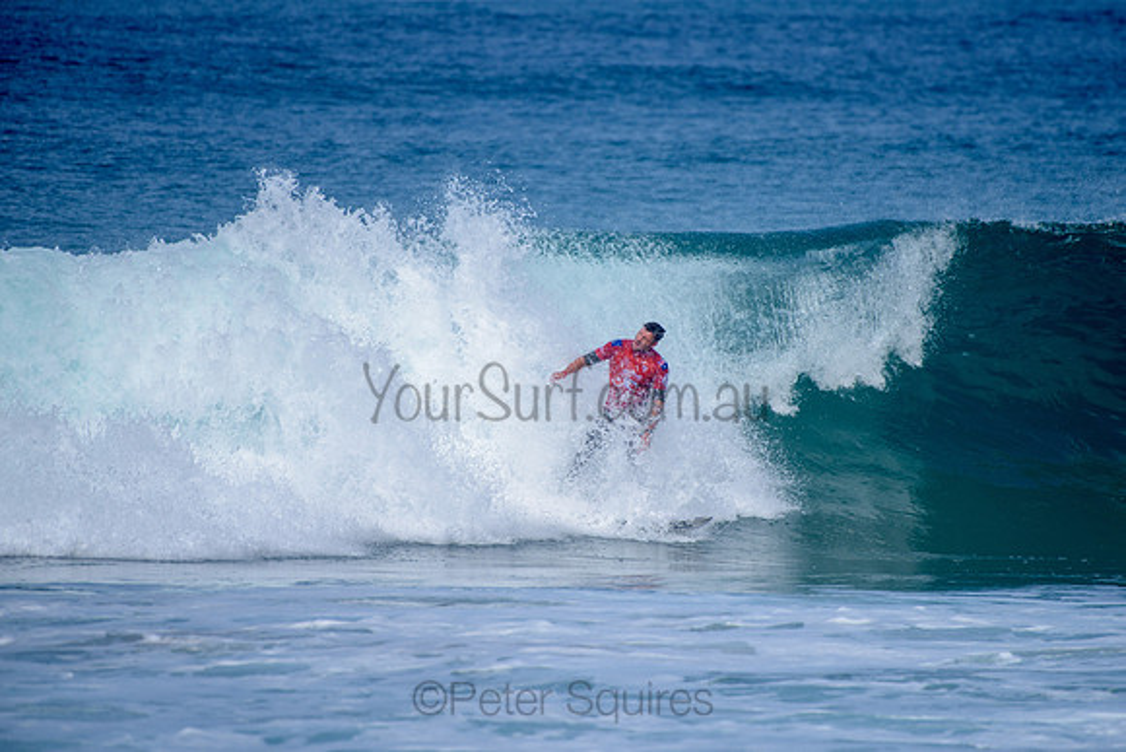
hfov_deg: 3.8
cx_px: 593
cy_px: 356
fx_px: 17081
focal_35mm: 546
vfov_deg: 2.5
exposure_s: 1/2000
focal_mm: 500
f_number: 5.6
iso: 140
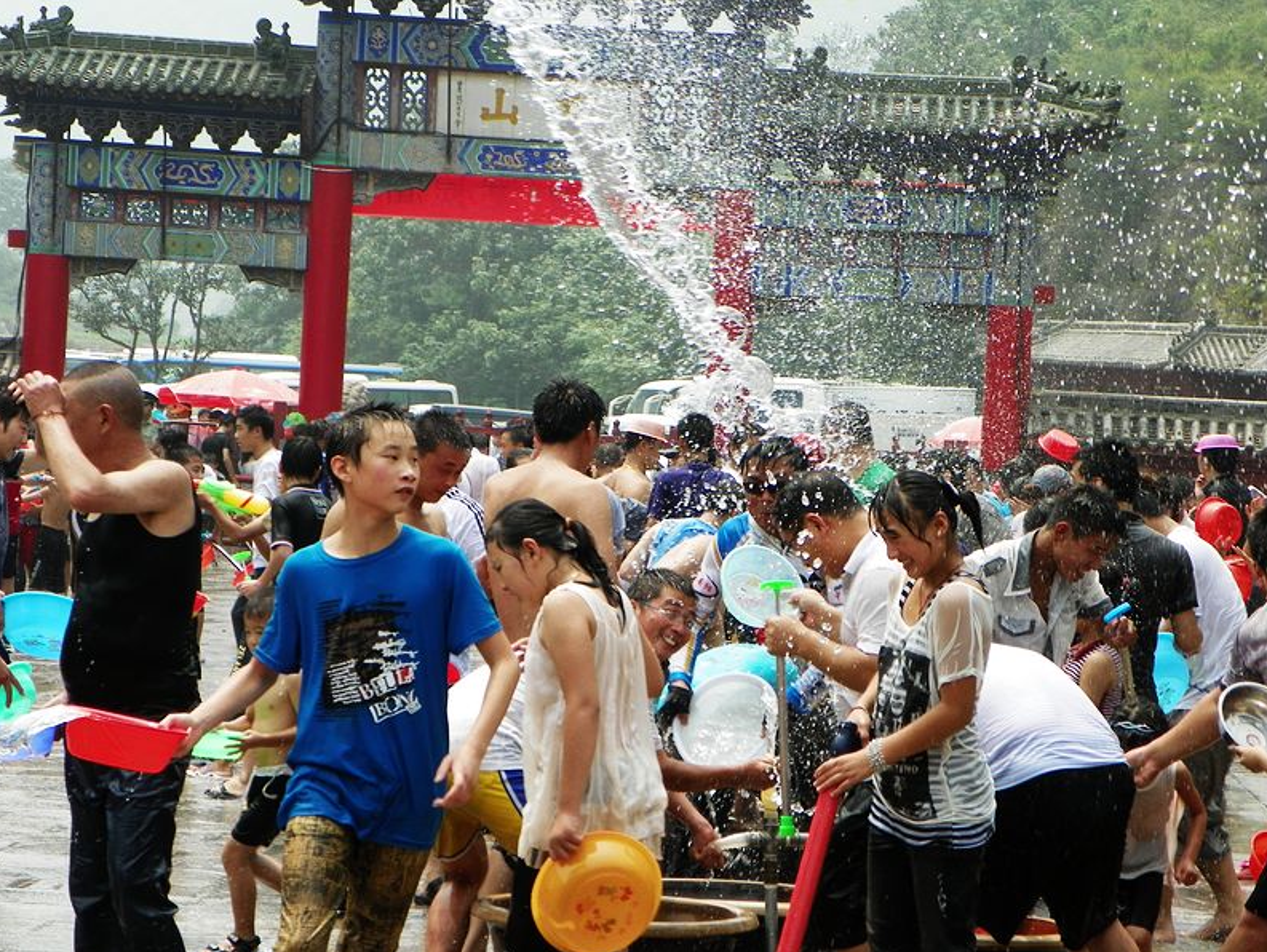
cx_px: 633
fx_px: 4212
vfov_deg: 12.9
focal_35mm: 115
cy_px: 478
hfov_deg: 17.1
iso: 64
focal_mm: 20.2
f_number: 4
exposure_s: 1/250
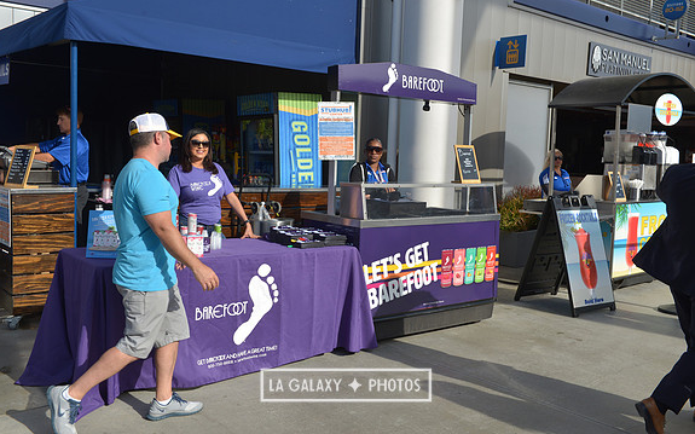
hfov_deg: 54.0
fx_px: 682
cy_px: 204
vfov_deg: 35.3
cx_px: 346
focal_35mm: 36
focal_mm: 35
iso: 200
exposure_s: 1/400
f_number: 10
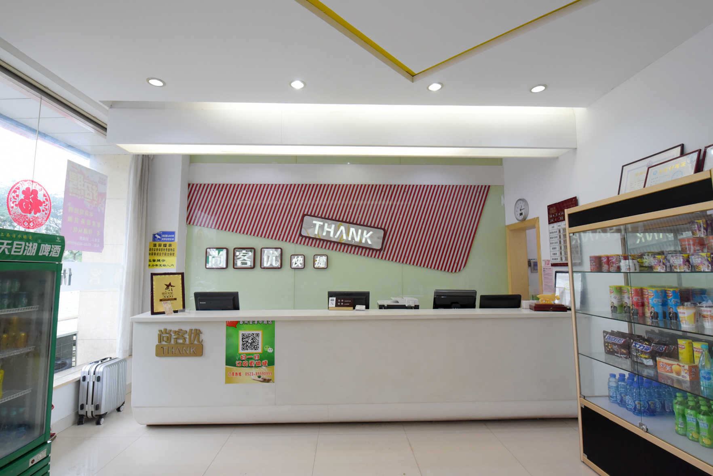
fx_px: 337
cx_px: 356
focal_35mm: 17
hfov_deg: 93.3
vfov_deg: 70.4
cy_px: 238
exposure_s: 1/125
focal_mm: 17
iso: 3200
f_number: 5.6
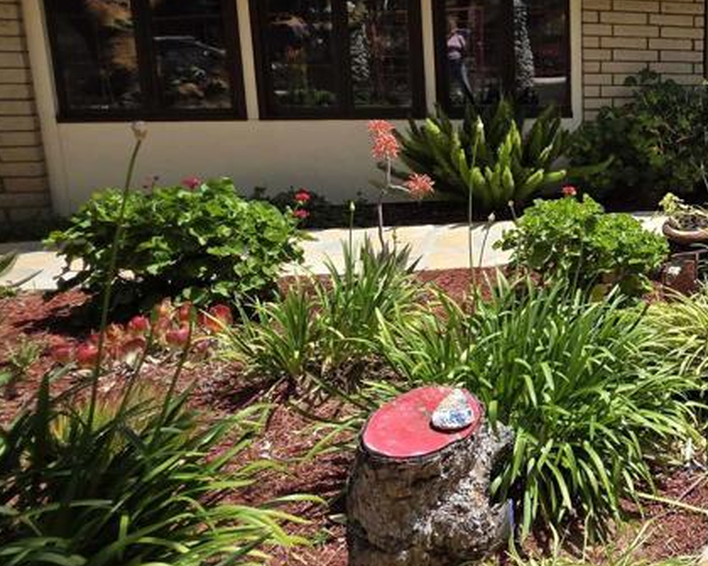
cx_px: 747
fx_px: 649
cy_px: 172
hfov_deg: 45.6
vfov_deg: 46.1
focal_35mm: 31
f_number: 1.9
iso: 40
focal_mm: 2.2
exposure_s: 1/1695
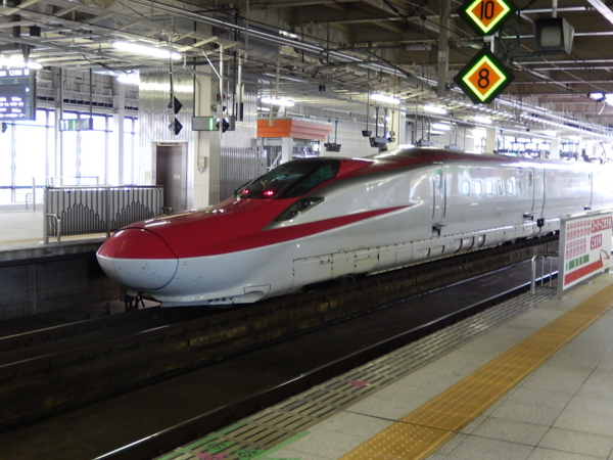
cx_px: 306
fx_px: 797
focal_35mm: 45
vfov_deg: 32.2
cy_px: 230
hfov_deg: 42.1
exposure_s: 1/10
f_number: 4.3
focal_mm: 8.1
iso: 400
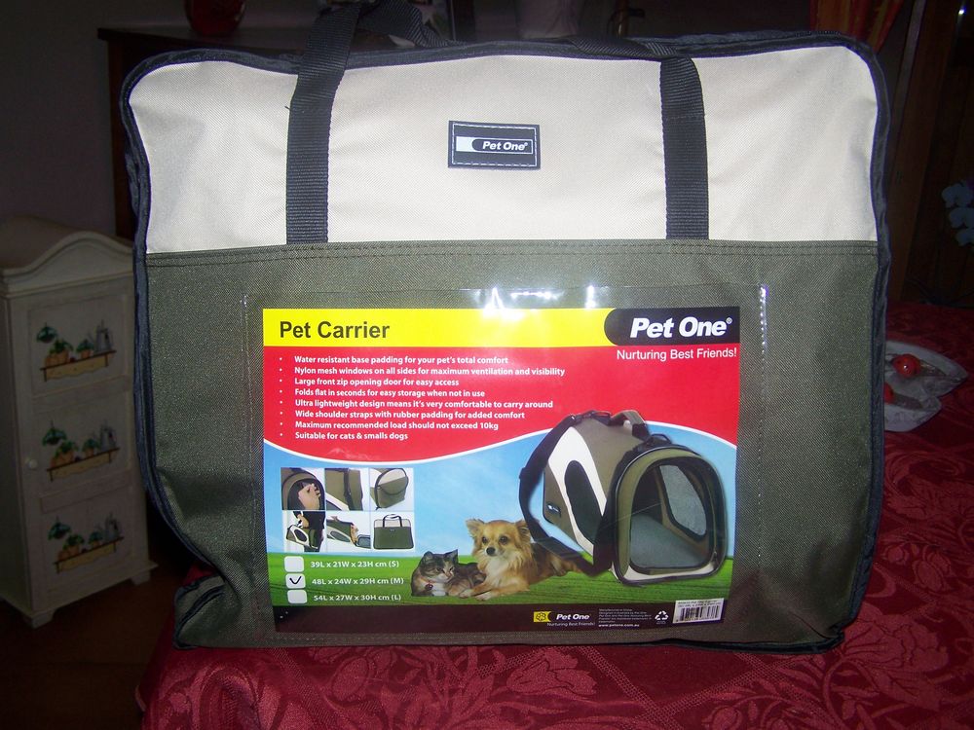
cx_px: 487
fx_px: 1069
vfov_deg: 37.7
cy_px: 365
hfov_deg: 49.0
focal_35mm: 38
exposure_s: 1/60
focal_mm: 6.3
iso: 80
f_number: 2.8
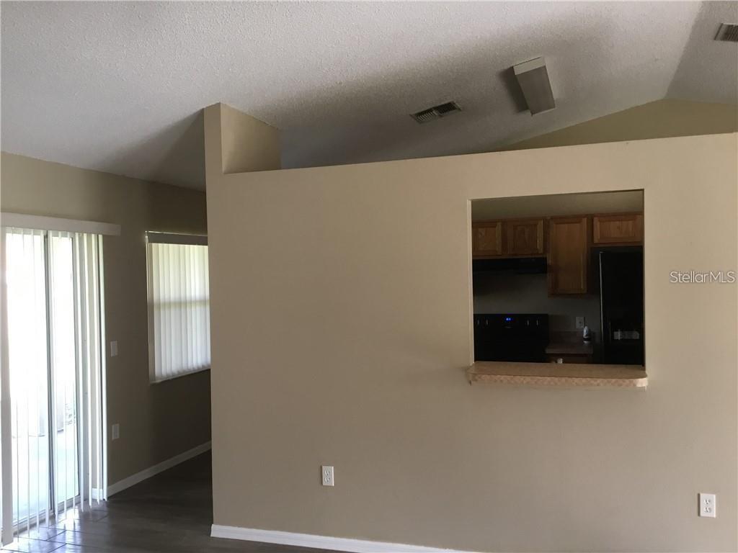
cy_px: 276
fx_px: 661
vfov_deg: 45.4
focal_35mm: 31
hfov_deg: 58.4
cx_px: 369
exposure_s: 1/30
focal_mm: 3.3
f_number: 2.4
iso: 50
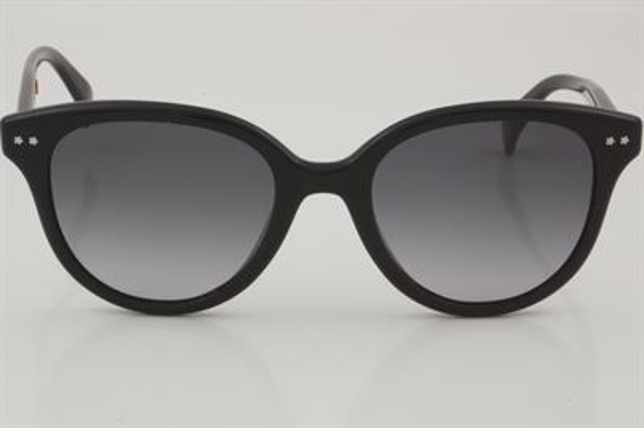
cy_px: 214
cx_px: 322
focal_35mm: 82
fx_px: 1475
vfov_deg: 16.5
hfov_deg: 24.6
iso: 100
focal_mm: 55
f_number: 32
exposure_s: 1/3
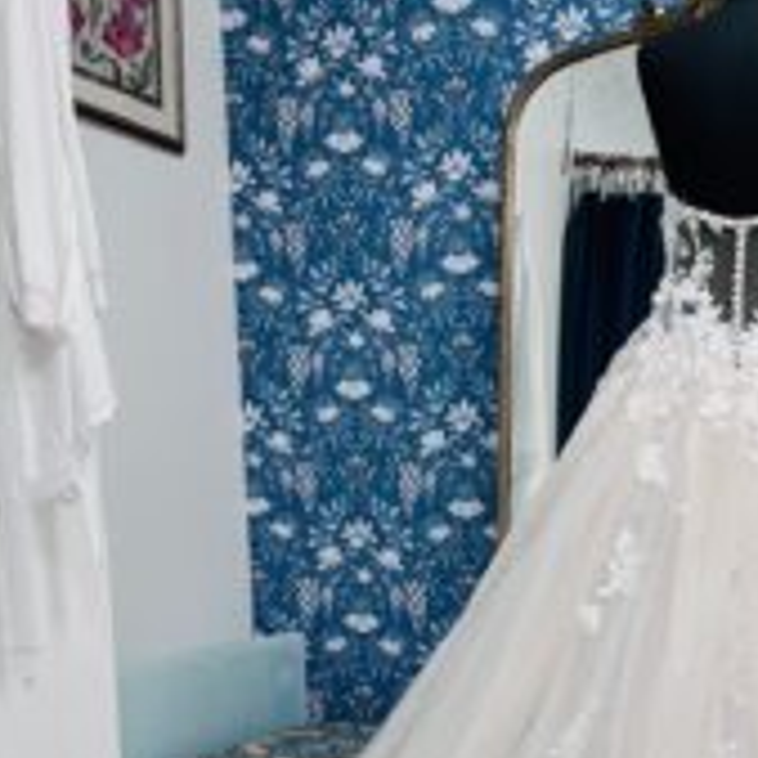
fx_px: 1437
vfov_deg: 28.0
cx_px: 700
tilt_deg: -9.3
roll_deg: +1.0
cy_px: 738
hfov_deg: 28.3
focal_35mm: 58
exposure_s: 1/100
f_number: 1.6
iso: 50
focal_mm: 5.1
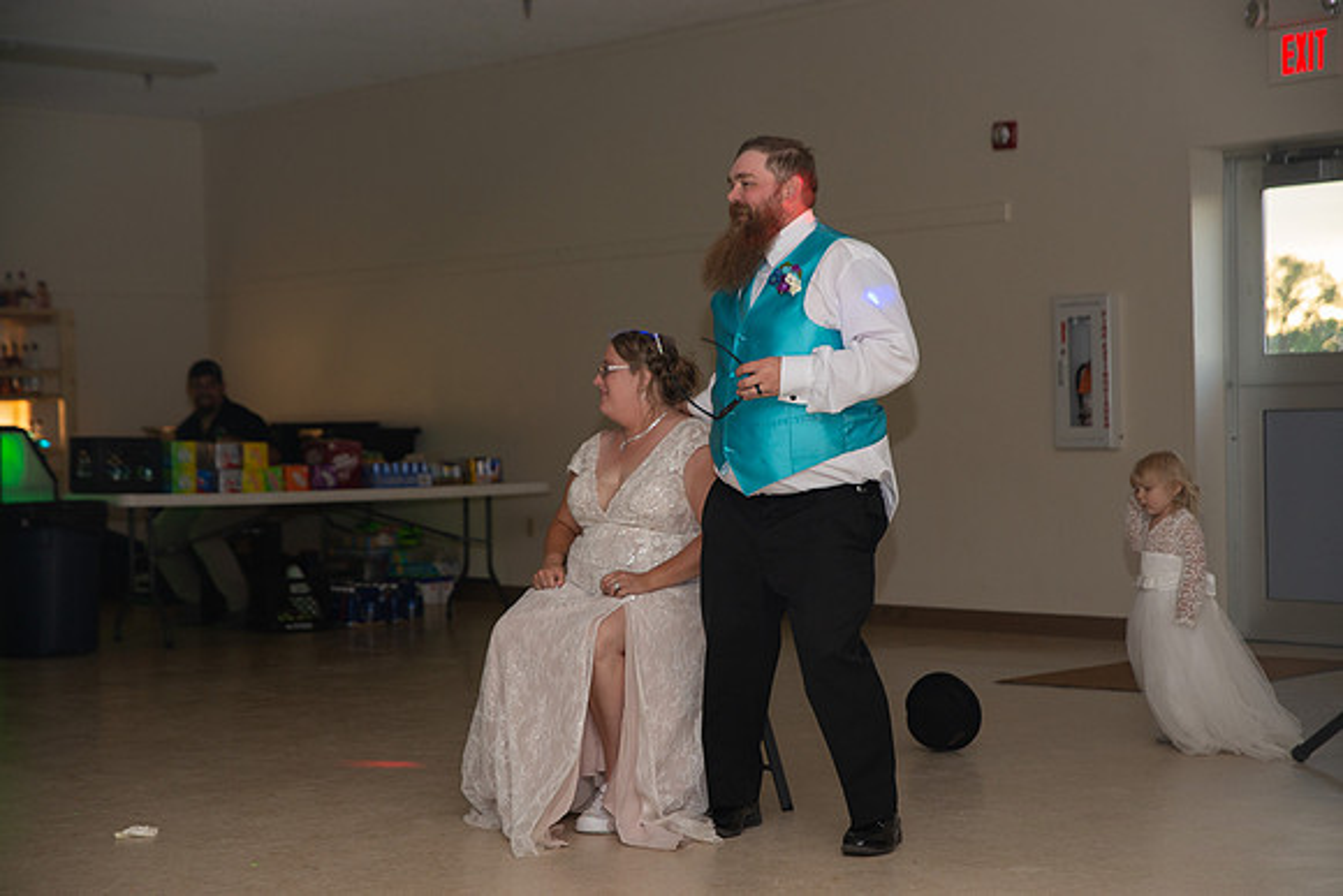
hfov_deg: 28.8
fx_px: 2612
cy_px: 448
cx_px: 672
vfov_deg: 19.5
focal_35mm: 70
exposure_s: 1/125
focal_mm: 70
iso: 800
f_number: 3.5
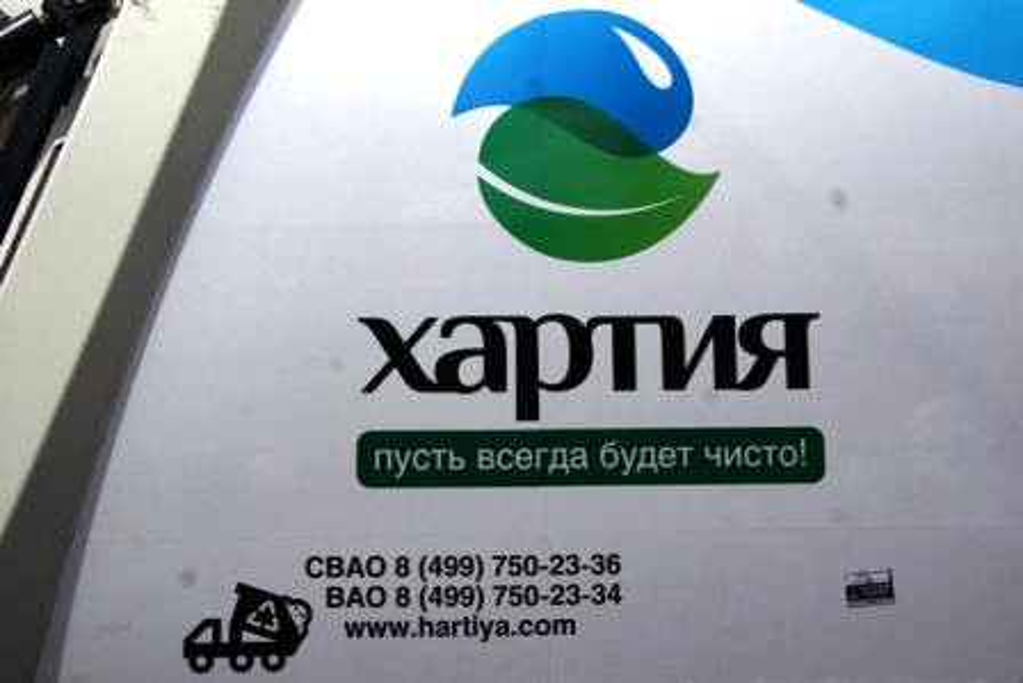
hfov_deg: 53.1
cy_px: 342
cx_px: 512
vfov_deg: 36.9
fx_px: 1023
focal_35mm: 36
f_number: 9
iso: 500
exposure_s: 1/2500
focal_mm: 24
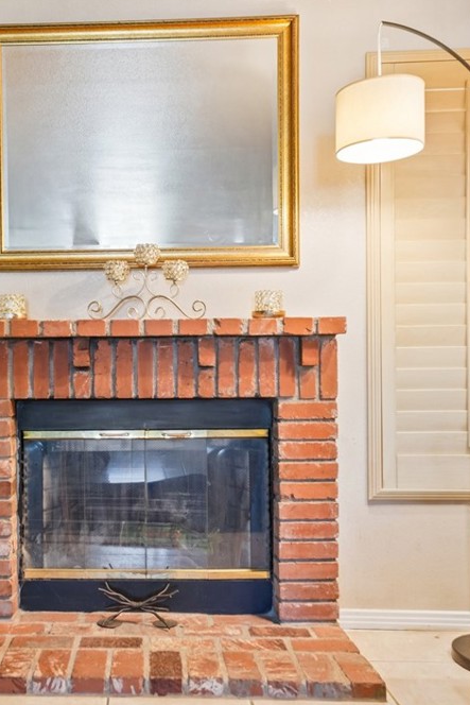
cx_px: 119
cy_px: 355
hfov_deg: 35.2
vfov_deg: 51.9
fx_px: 724
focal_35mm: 37
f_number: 8
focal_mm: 24
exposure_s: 1/6
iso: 400
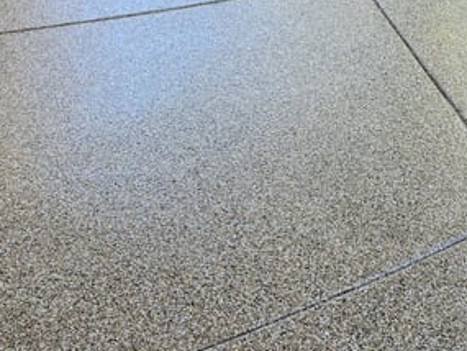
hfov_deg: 31.2
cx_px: 254
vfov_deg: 23.5
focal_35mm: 62
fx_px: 837
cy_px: 98
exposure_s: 1/180
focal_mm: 6.3
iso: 80
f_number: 1.7
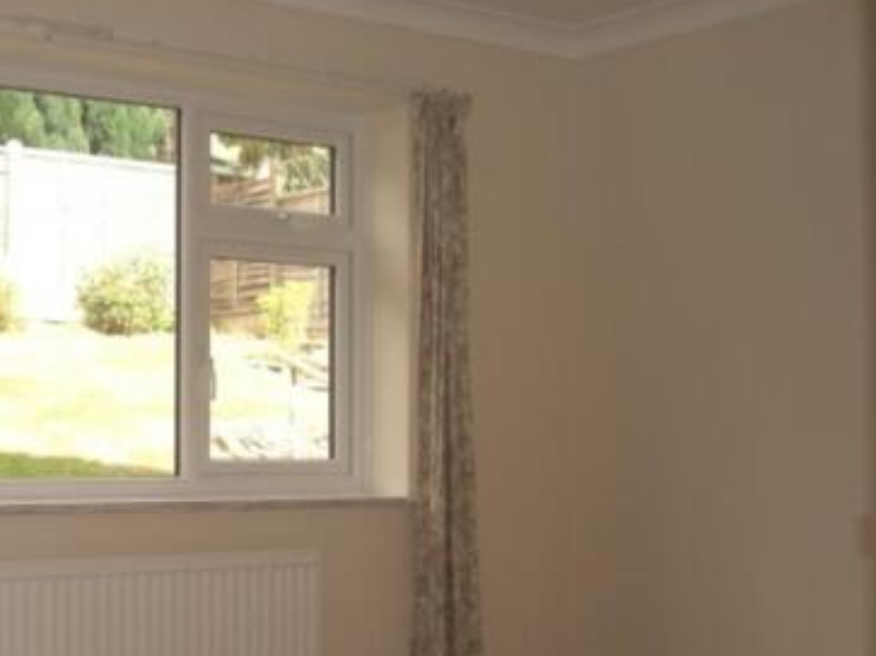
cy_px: 462
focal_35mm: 61
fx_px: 1543
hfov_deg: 31.0
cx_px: 199
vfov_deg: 23.8
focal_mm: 7.9
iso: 80
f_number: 2.8
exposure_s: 1/200
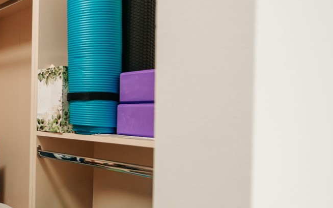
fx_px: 336
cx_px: -93
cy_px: 114
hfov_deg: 36.3
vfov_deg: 34.4
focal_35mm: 37
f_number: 2.8
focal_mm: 14
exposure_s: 1/250
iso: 1250
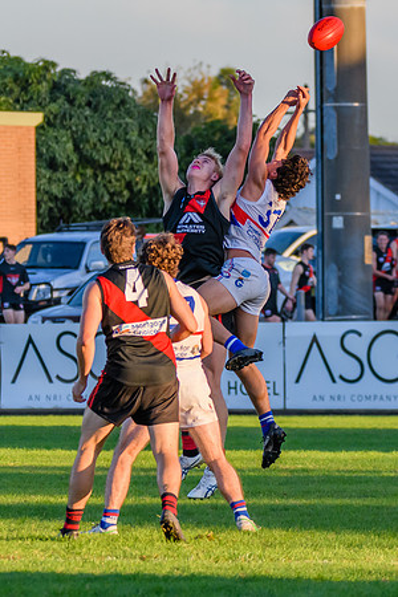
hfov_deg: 2.9
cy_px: 244
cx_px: 205
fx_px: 7887
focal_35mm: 476
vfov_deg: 4.3
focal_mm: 200
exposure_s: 1/1600
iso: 900
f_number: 5.3
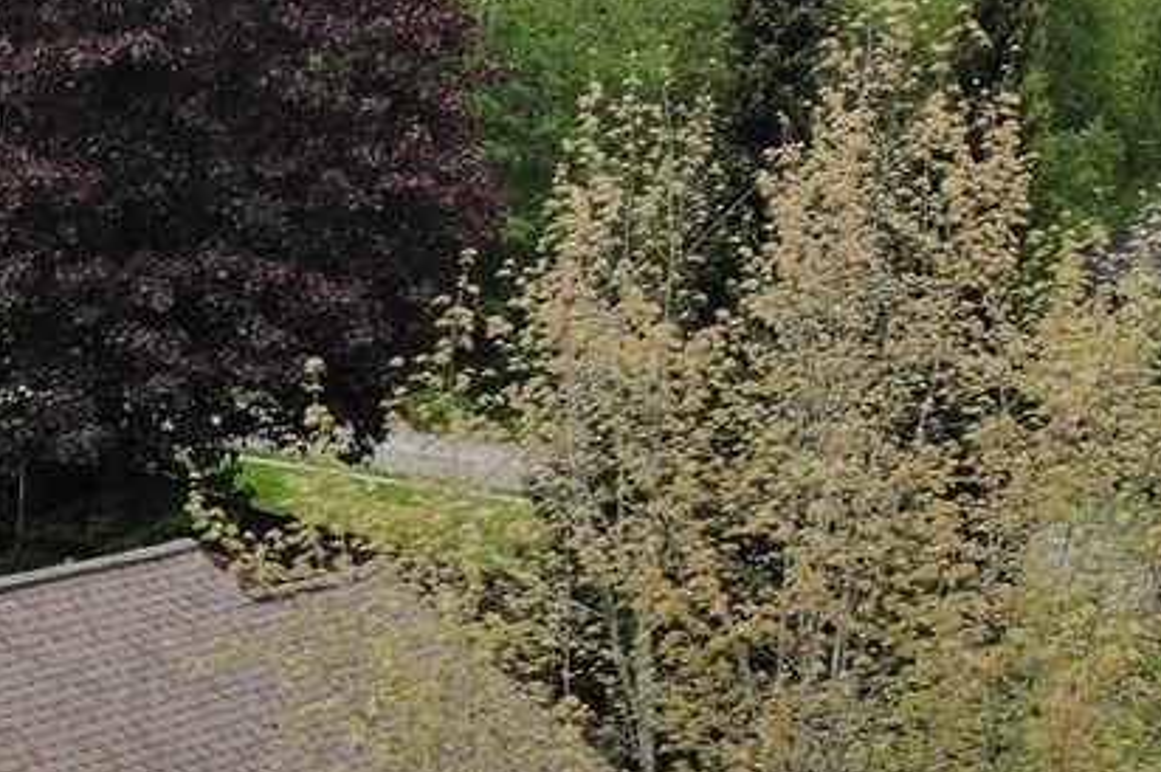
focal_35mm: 97
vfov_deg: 13.1
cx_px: -372
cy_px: 1264
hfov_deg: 19.3
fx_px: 3126
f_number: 2.8
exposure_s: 1/213
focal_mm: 4.5
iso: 100
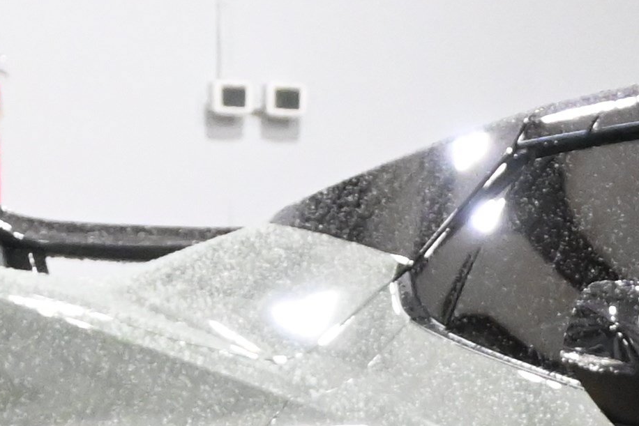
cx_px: 1489
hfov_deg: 6.4
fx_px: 5503
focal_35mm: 310
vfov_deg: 4.3
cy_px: 986
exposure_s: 1/100
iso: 3200
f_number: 5
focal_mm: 34
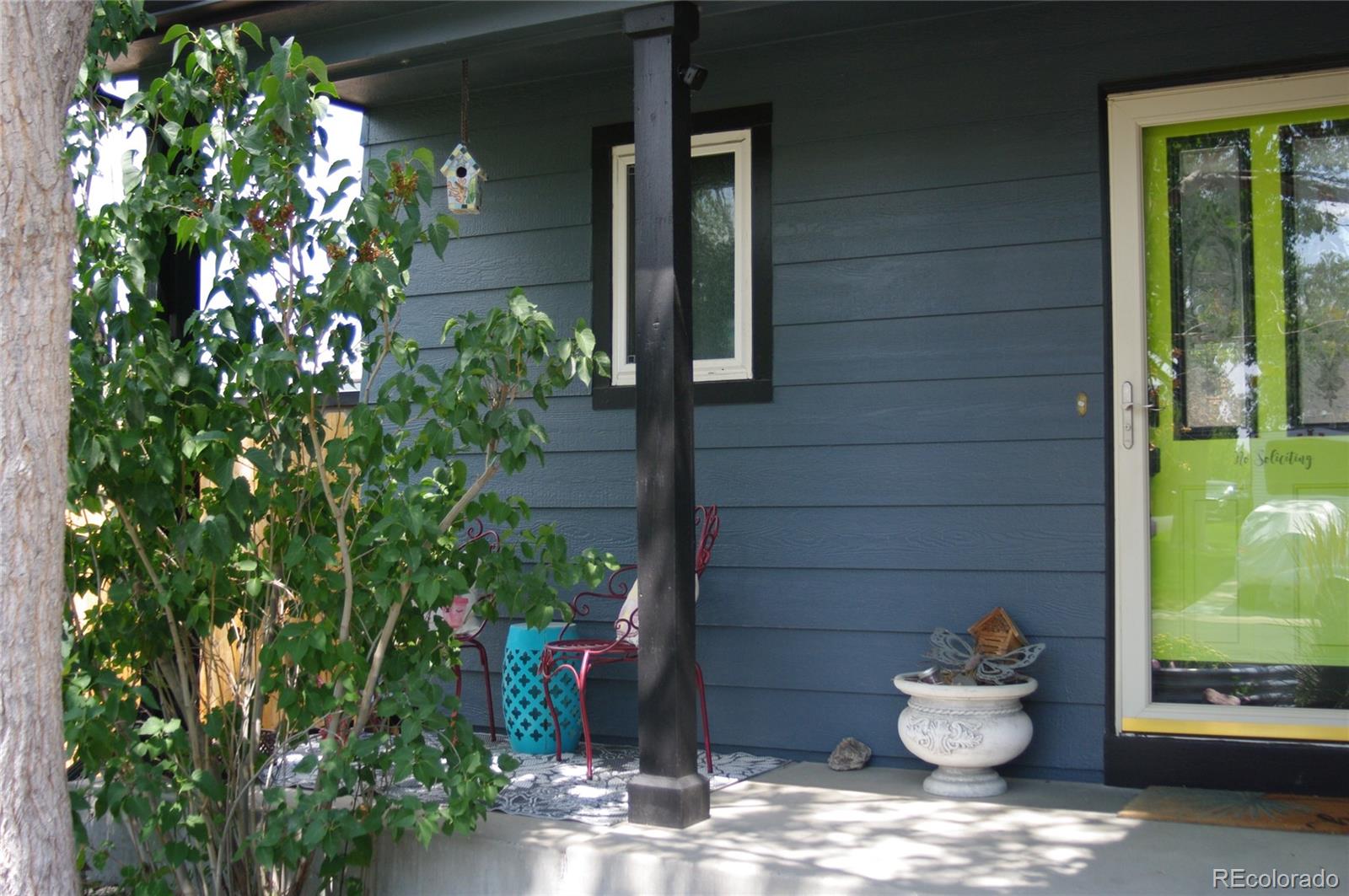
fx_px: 1572
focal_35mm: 42
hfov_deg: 46.4
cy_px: 448
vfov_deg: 31.8
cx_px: 674
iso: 400
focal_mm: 28
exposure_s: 1/500
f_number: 3.5
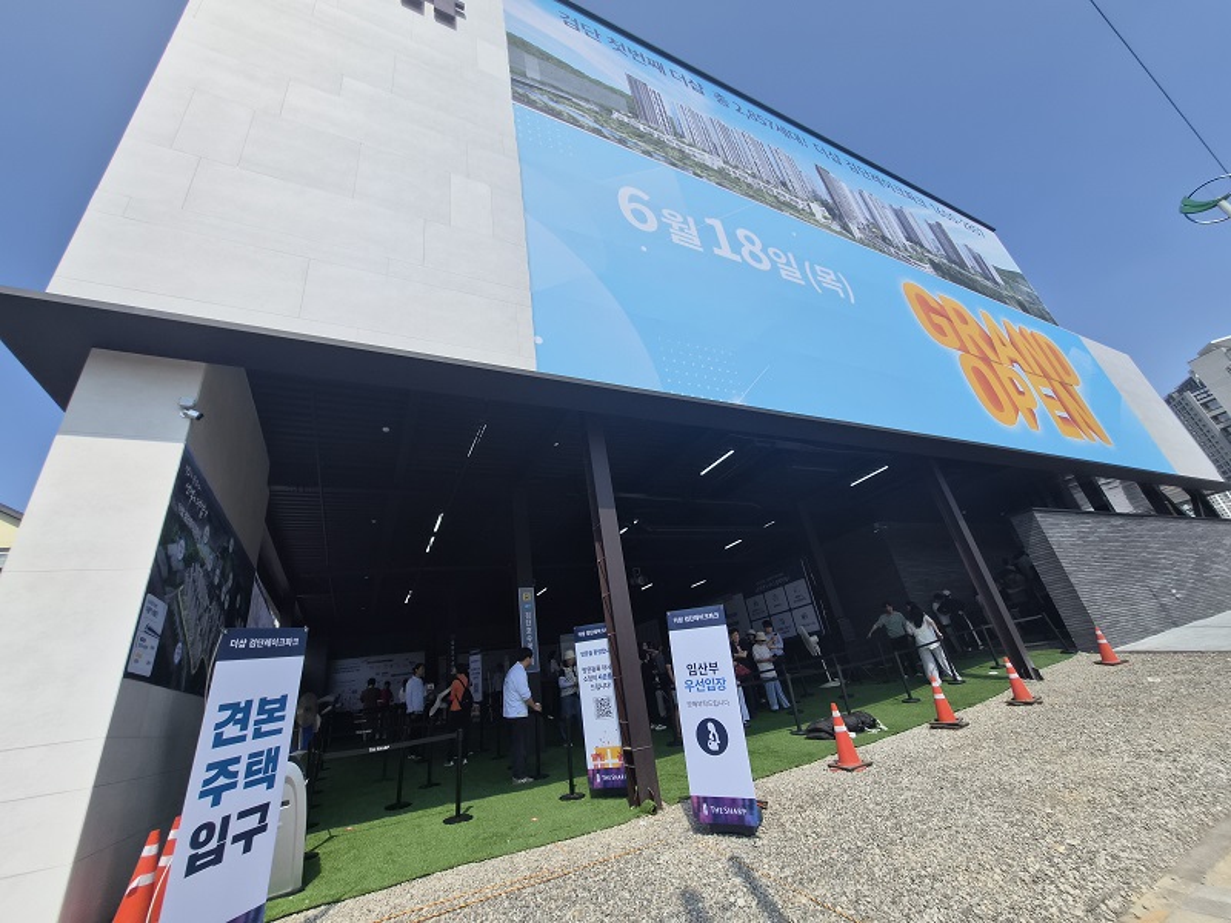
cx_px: 616
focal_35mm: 13
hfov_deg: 106.2
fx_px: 462
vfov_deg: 89.9
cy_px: 462
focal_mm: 1.7
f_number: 2.2
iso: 25
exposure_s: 1/1996
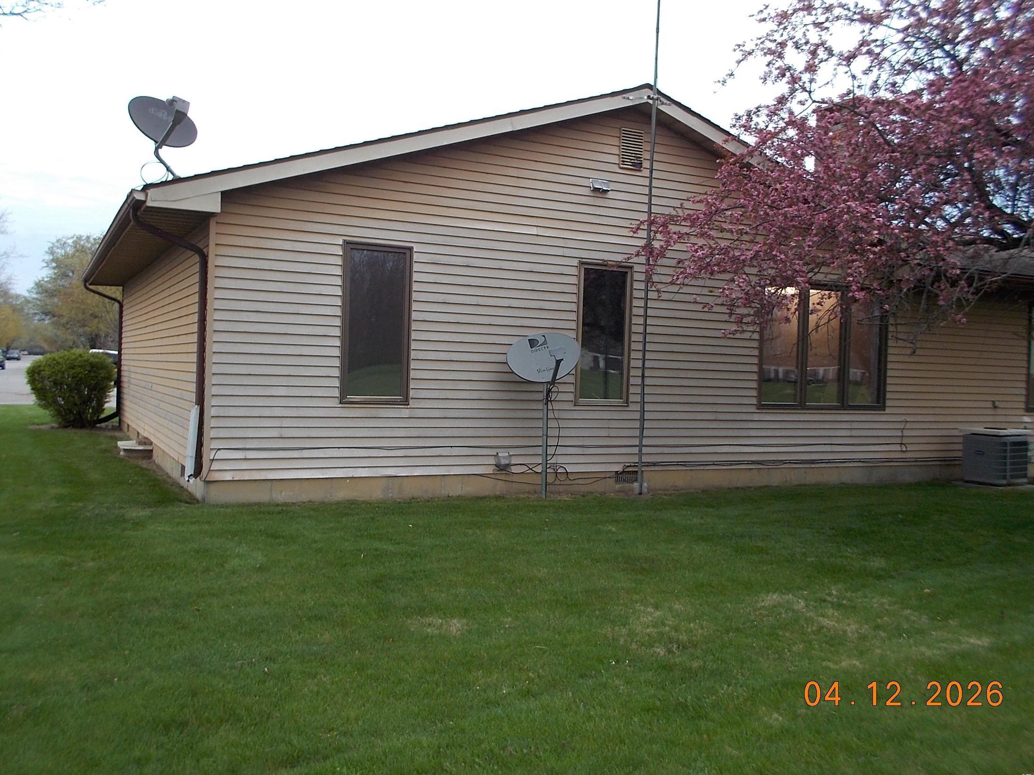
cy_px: 387
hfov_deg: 60.0
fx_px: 896
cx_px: 524
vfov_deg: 46.8
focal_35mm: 30
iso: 80
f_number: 3.3
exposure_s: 1/50
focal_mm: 4.1
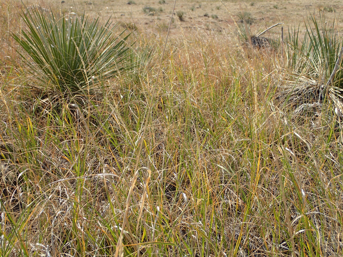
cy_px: 128
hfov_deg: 36.2
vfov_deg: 27.5
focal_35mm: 53
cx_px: 172
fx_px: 525
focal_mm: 9.61
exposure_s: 1/400
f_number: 4.5
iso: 100
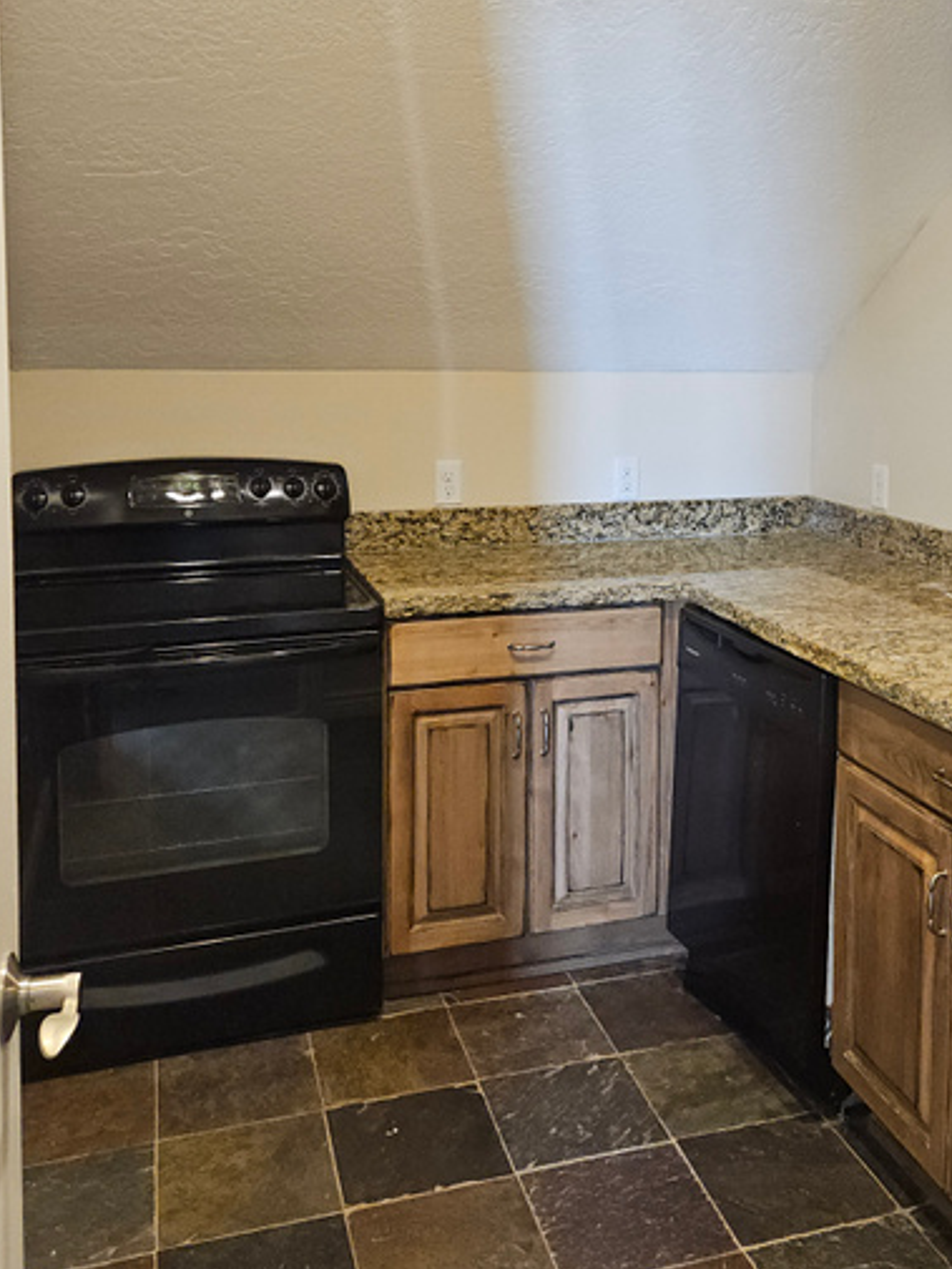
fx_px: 1283
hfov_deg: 40.4
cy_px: 432
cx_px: 605
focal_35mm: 35
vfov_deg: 51.7
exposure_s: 1/60
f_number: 1.8
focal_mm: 5.4
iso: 640
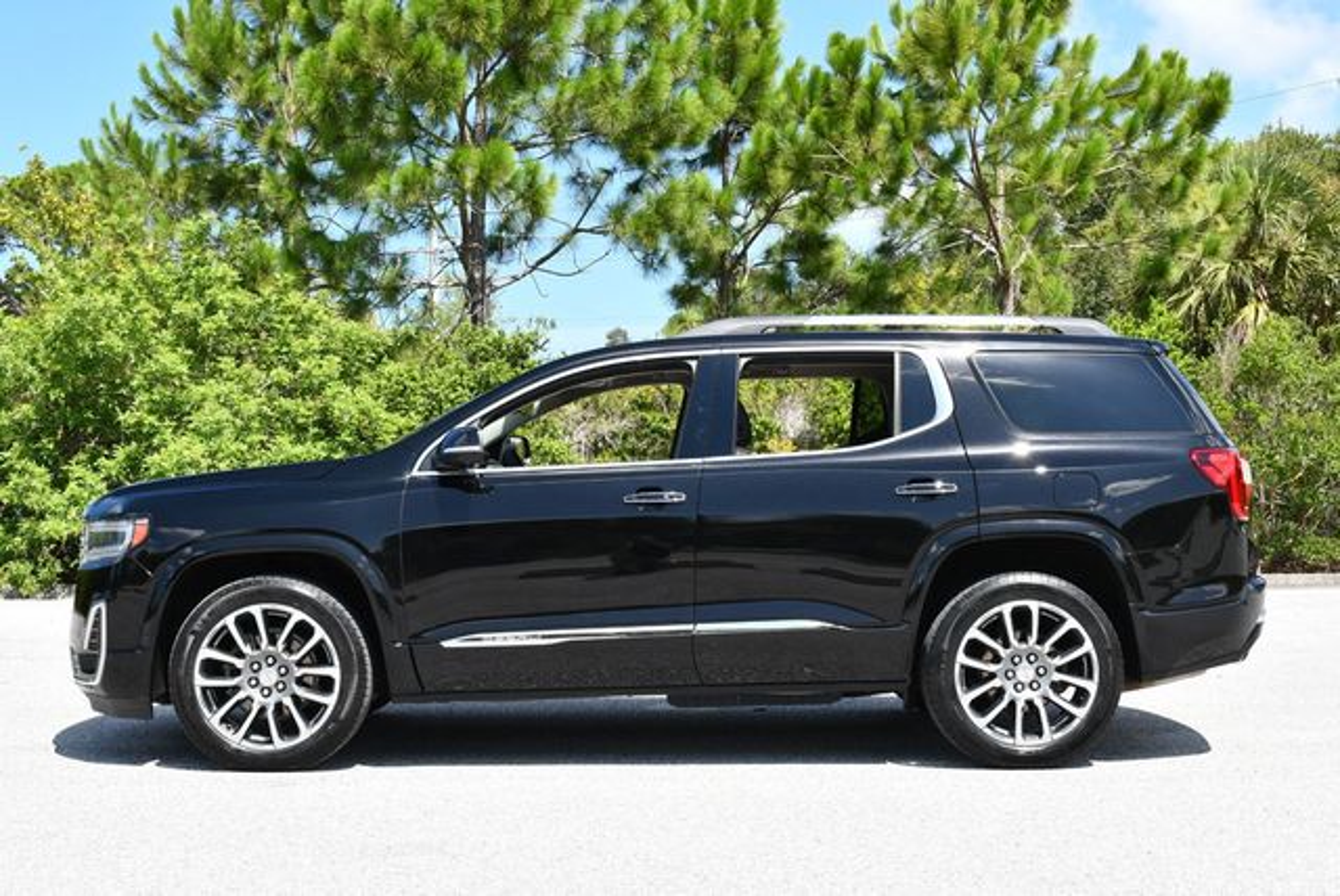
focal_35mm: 52
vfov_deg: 26.0
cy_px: 448
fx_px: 1937
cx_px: 670
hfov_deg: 38.2
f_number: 8
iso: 200
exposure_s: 1/250
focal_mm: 26
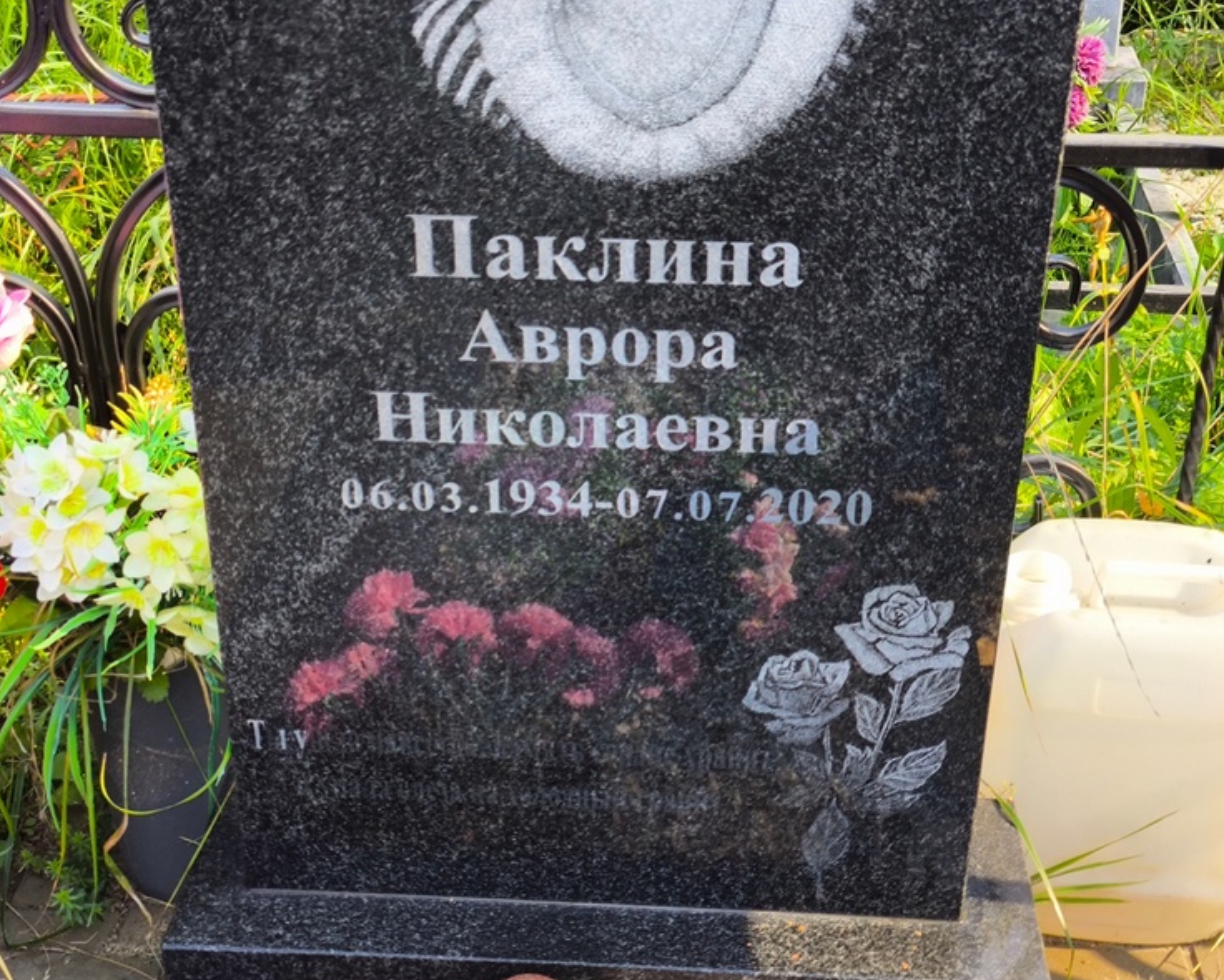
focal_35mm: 53
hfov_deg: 35.4
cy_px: 494
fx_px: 1920
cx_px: 633
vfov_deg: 28.6
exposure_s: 1/160
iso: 50
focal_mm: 4.71
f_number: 1.7
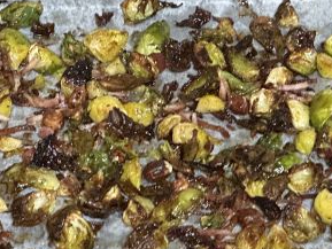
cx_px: 123
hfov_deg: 12.3
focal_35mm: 160
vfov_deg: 9.2
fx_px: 1535
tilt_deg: -39.0
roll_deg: +0.7
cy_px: -1
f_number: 2.8
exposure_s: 1/34
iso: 1000
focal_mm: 9
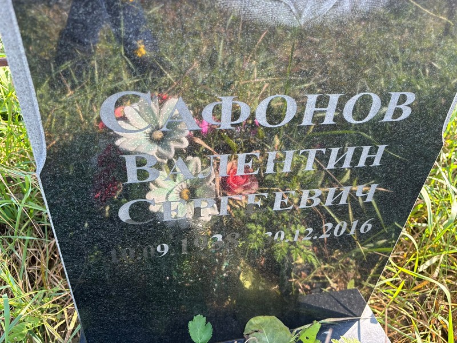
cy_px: 172
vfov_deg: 53.1
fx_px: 343
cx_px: 228
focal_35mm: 26
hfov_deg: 67.3
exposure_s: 1/189
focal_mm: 5.96
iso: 50
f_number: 1.6
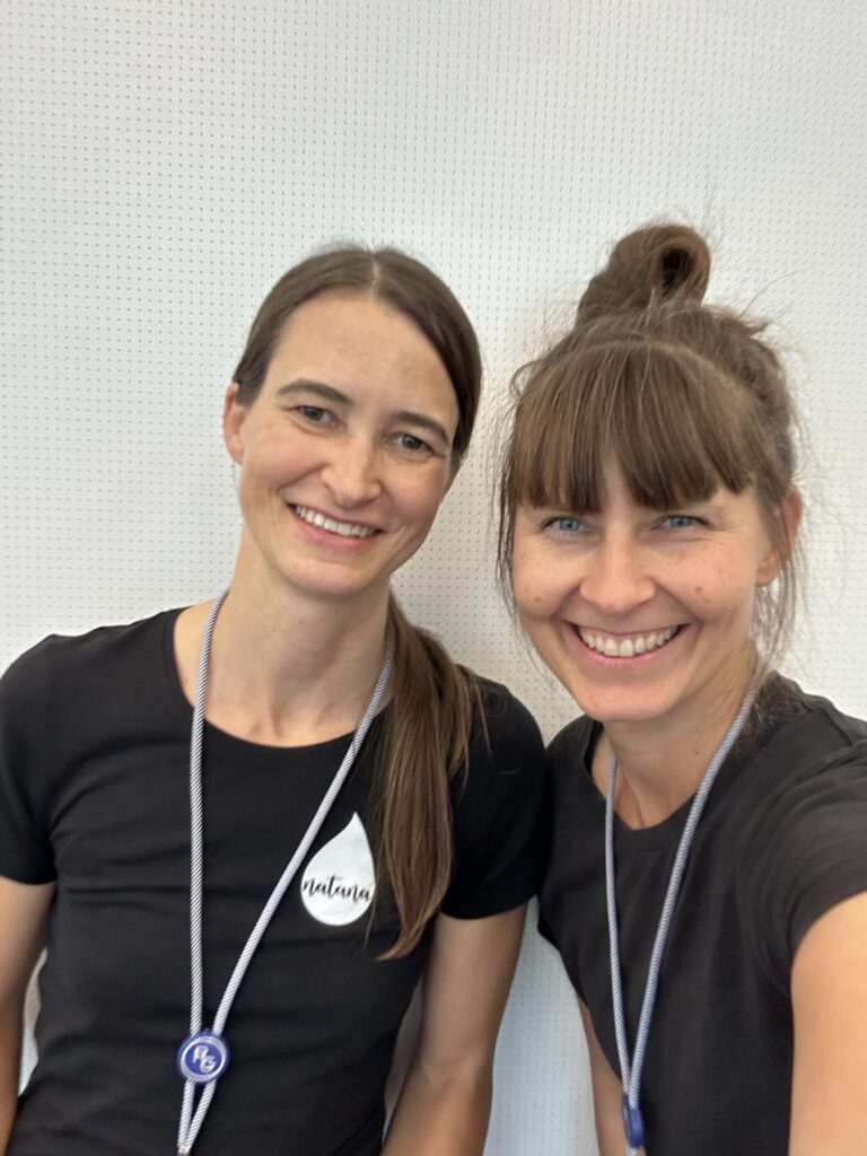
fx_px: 1002
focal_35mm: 30
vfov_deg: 60.0
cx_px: 434
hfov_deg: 46.8
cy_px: 578
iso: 100
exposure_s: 1/55
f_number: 1.9
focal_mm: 2.69
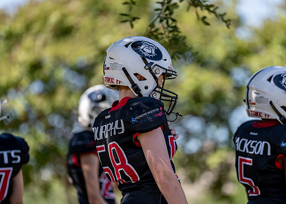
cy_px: 111
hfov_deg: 8.9
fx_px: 1835
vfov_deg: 6.4
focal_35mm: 226
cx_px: 155
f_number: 2.8
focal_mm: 185
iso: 100
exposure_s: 1/1600
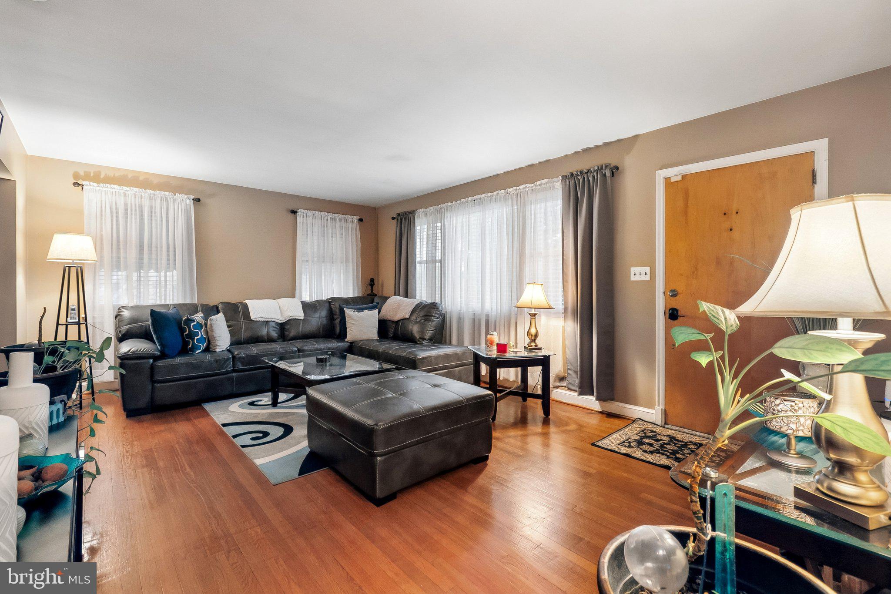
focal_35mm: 15
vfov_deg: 77.3
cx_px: 446
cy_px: 297
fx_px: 371
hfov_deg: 100.4
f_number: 5.6
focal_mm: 10
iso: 400
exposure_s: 1/10
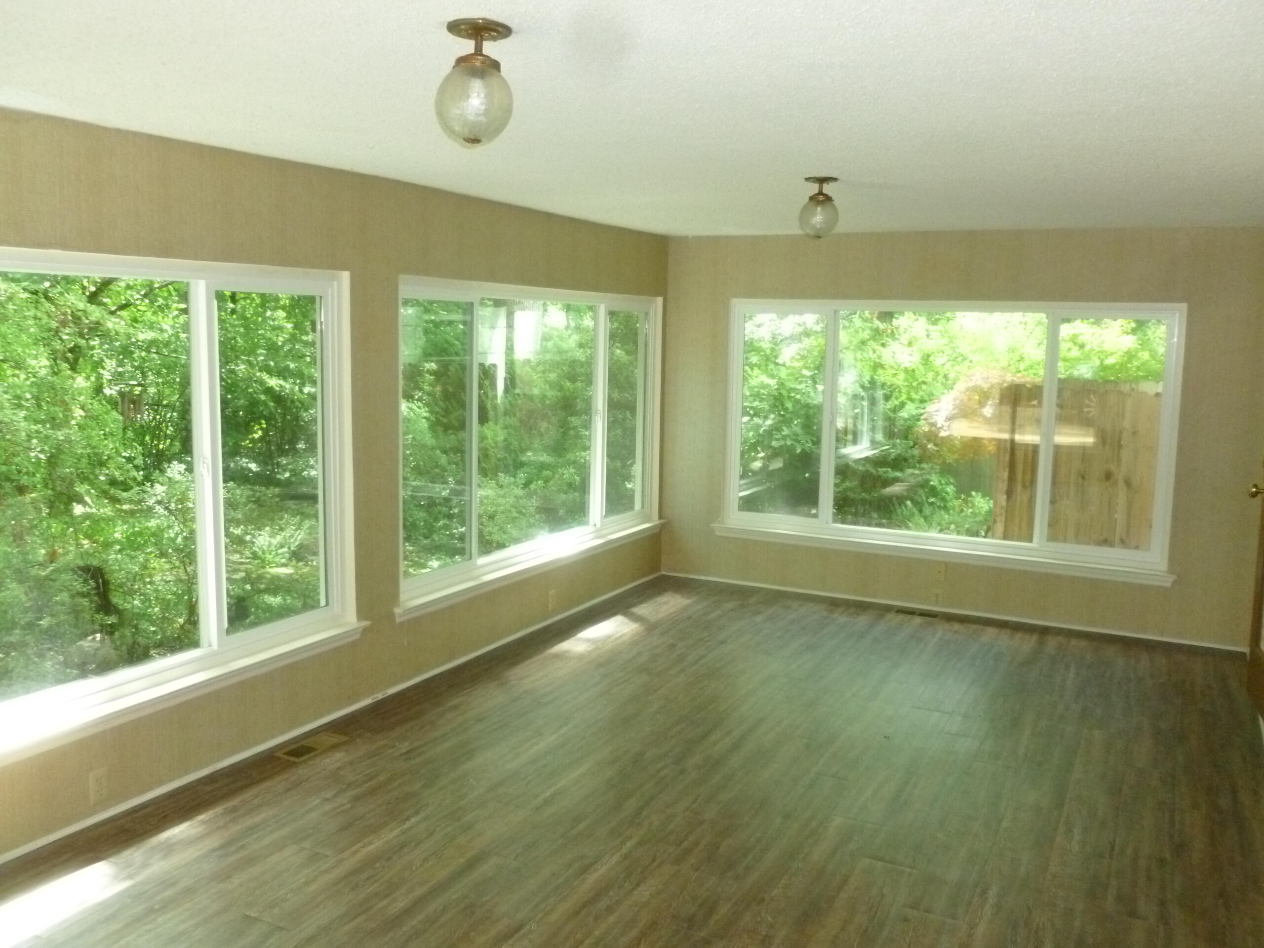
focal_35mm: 28
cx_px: 632
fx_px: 1022
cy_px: 474
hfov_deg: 63.4
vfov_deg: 49.7
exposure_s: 1/60
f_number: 3.3
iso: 400
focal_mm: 5
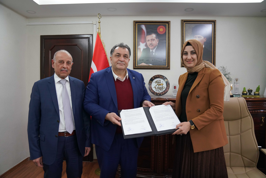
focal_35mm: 24
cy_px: 89
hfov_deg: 73.7
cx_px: 133
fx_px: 177
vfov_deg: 53.1
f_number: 4
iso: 2500
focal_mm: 24
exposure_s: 1/160
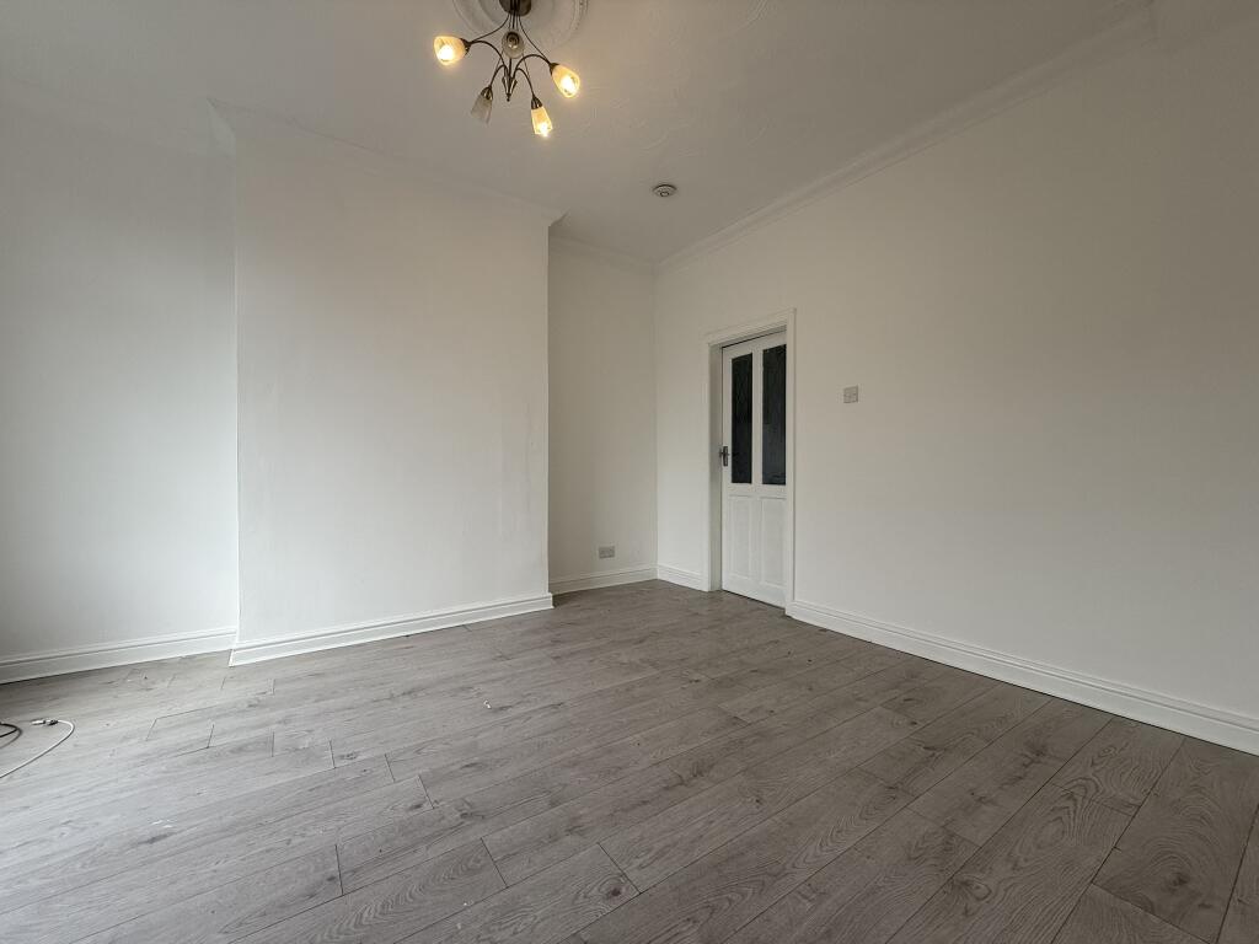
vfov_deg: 85.7
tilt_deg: -0.8
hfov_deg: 102.1
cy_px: 472
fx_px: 509
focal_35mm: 14
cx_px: 630
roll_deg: -0.2
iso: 80
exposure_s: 1/100
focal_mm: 2.22
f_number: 2.2
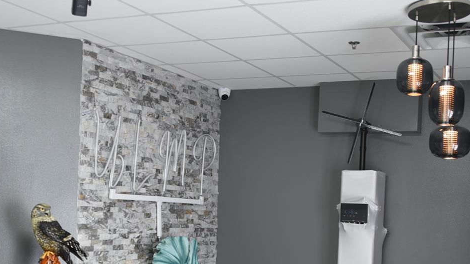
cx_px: 274
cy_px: 243
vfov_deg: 20.6
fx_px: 710
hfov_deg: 36.5
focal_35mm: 57
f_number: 3.8
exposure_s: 1/25
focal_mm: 32
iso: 500
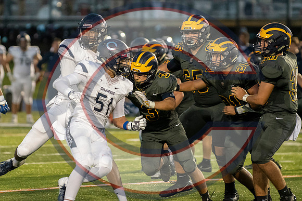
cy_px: 75
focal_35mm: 375
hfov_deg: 5.5
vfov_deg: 3.7
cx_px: 113
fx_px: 3151
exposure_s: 1/1600
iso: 6400
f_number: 2.8
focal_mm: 200
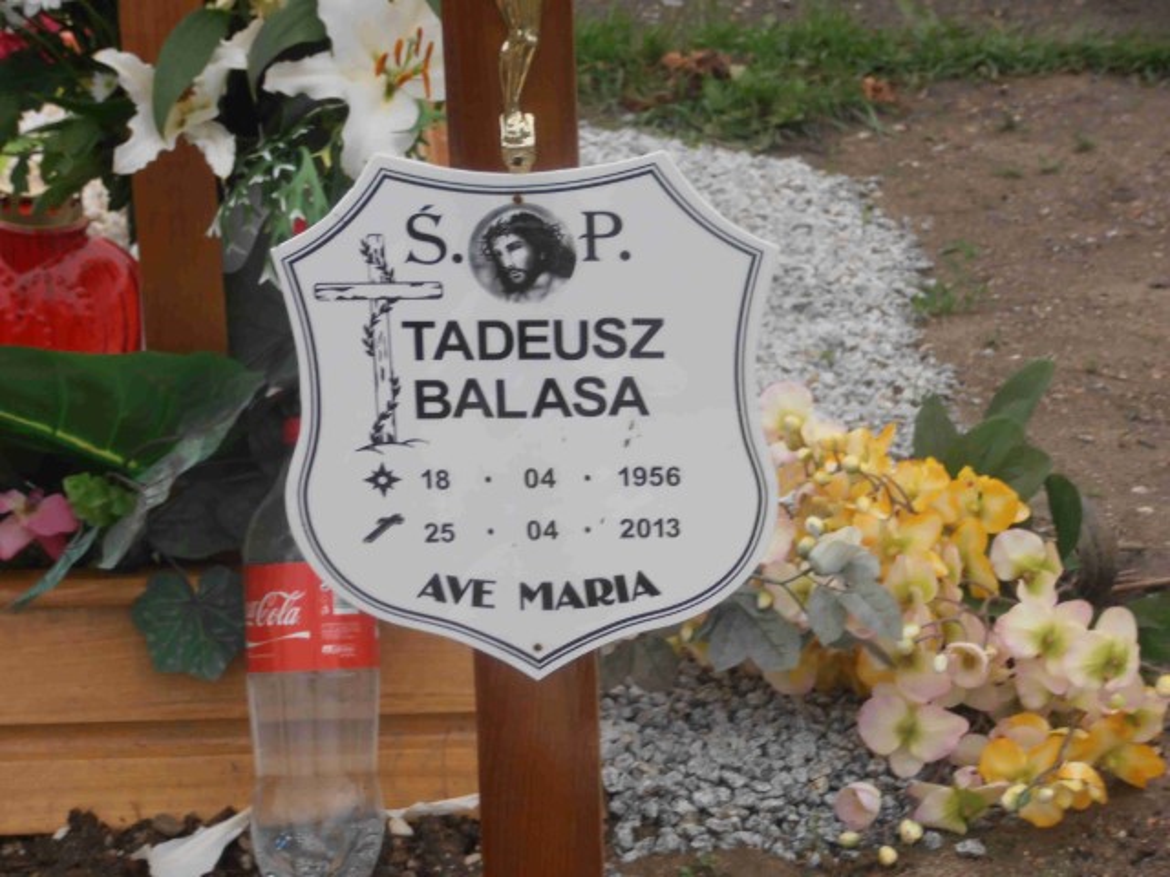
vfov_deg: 10.7
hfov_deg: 14.3
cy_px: 438
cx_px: 585
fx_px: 4664
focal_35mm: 138
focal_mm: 24.39
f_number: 5.8
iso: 80
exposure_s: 1/100
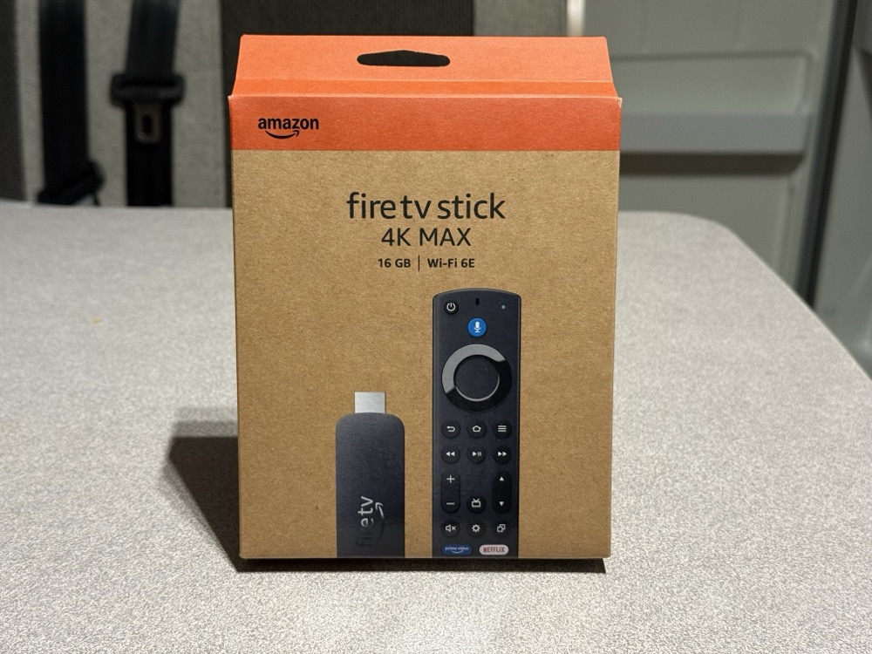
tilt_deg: -23.1
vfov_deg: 30.3
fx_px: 1209
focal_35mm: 48
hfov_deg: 39.7
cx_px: 436
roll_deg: -0.5
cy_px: 327
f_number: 1.78
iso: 250
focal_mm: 6.76
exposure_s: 1/40
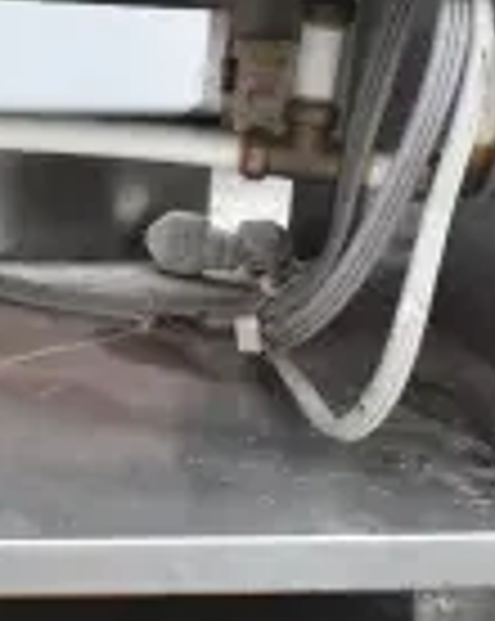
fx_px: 2056
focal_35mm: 112
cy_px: 128
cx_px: -621
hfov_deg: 11.7
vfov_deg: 17.1
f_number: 13
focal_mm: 18
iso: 6400
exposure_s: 1/640
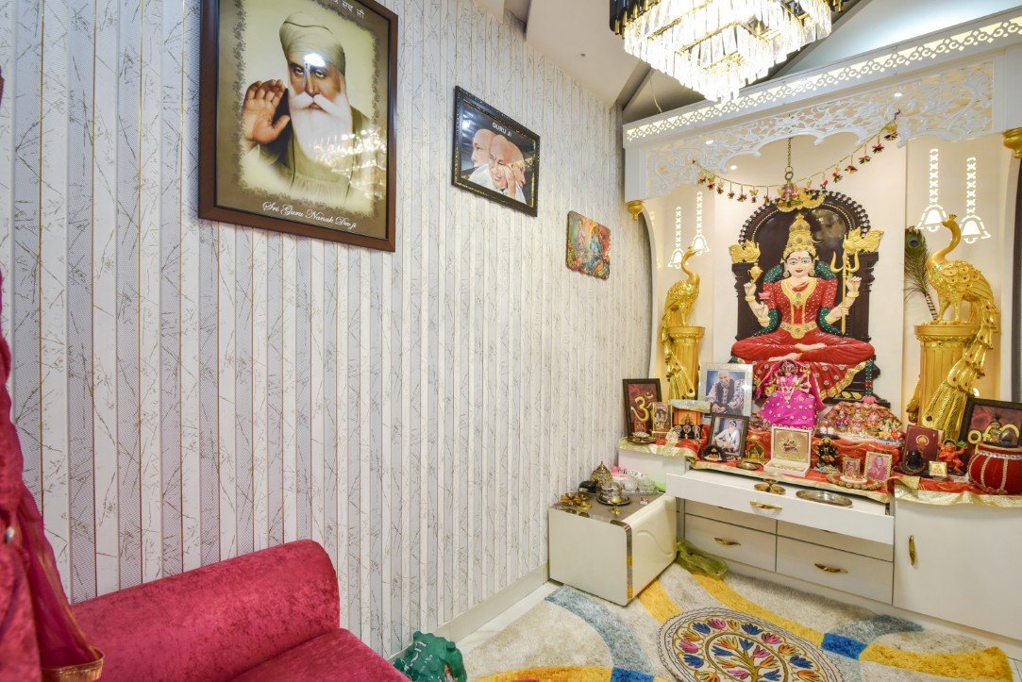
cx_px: 511
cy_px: 341
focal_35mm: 16
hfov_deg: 96.7
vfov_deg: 73.8
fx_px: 454
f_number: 8
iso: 1000
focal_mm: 16
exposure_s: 1/30
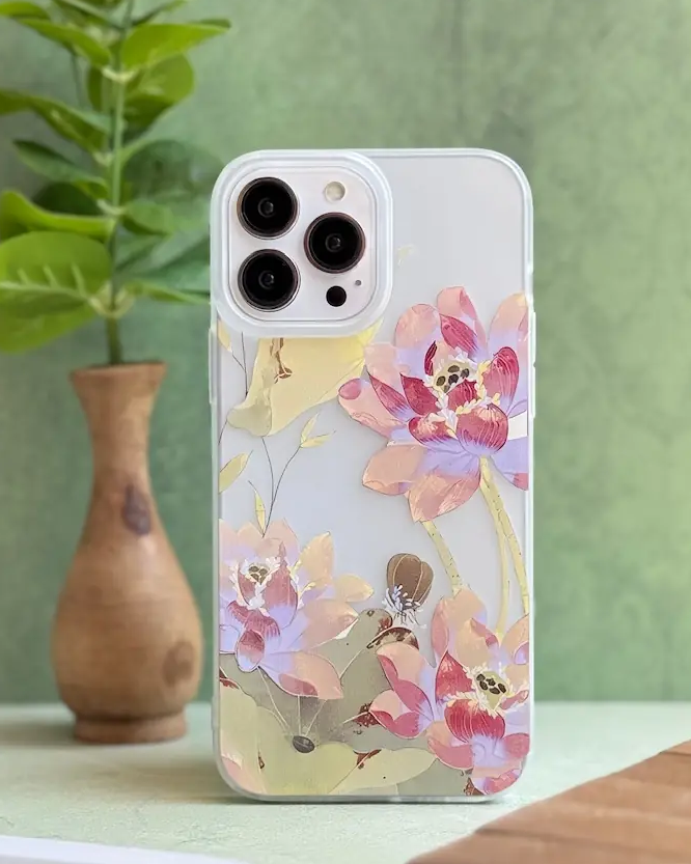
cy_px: 458
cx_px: 361
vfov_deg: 26.4
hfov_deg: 21.3
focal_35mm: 72
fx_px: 1841
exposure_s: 1/568
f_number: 1.78
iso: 64
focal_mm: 6.76
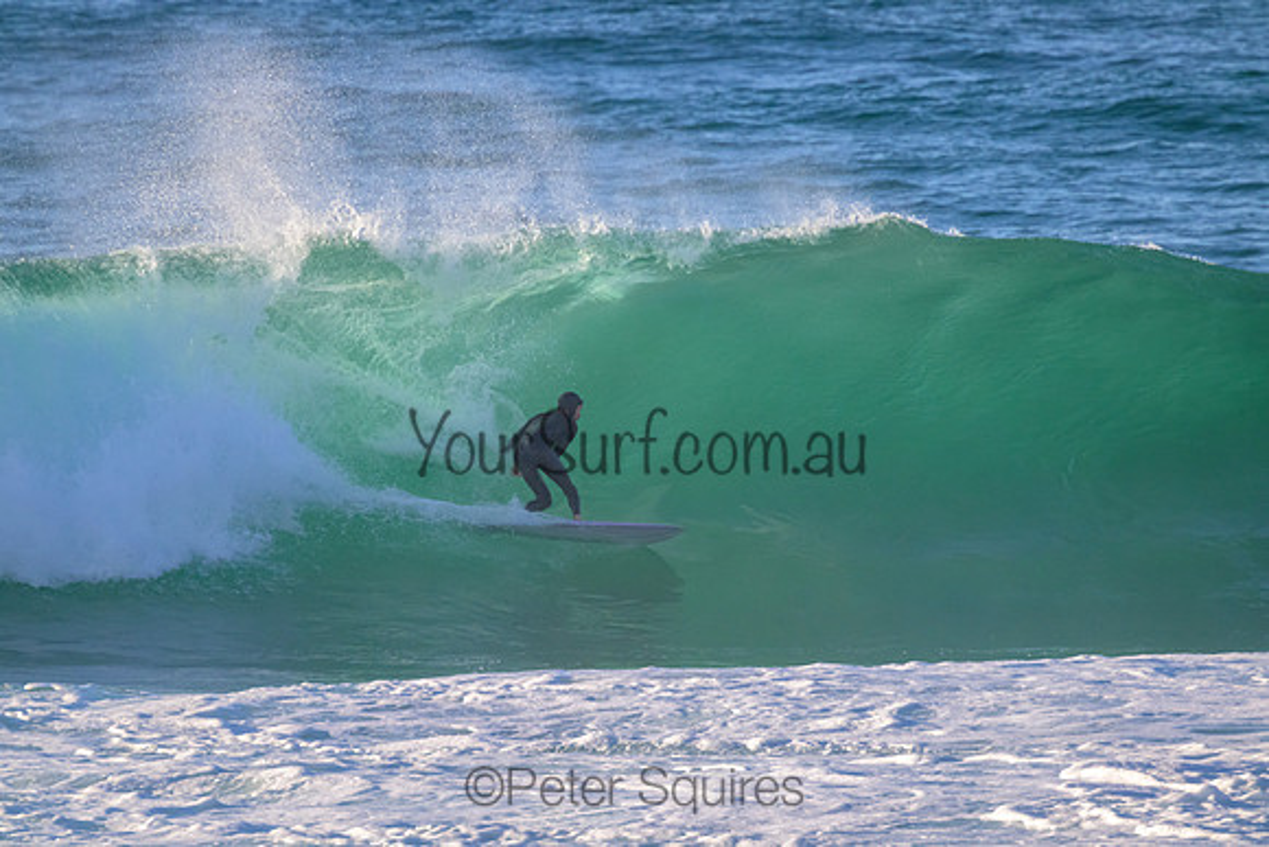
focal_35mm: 800
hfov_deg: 2.6
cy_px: 424
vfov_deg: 1.7
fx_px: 28205
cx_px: 634
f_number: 11
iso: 2200
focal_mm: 800
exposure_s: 1/1600
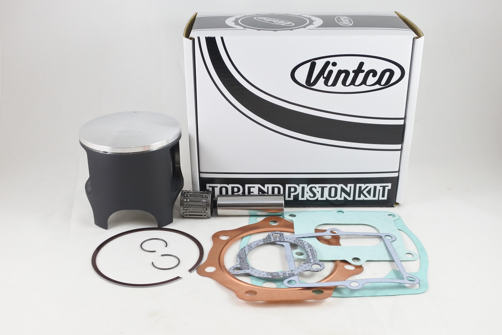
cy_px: 168
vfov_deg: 36.9
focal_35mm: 36
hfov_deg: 53.1
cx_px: 251
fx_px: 502
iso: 560
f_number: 4
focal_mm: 13.7
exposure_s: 1/125
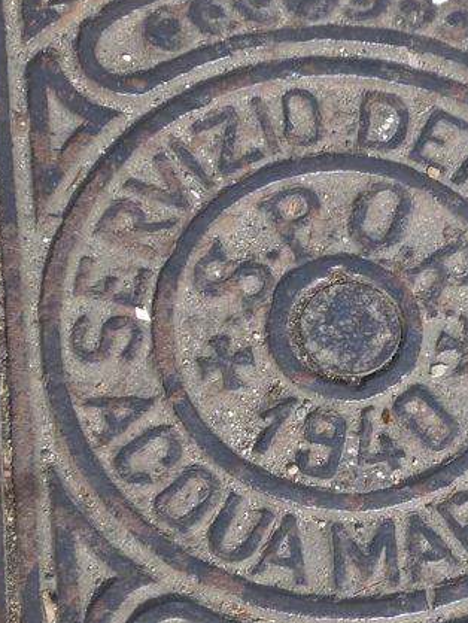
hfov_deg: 14.9
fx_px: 1783
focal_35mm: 99
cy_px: 355
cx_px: 316
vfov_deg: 19.8
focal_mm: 12.3
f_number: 4.6
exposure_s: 1/400
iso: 100
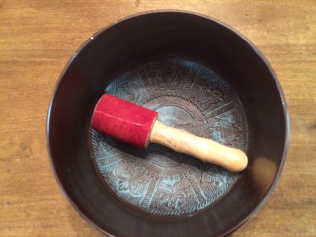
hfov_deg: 61.7
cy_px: 118
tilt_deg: -78.9
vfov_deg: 48.2
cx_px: 158
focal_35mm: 29
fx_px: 265
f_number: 2.2
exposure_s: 1/15
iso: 500
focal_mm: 4.15
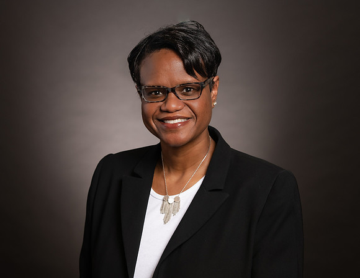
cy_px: 147
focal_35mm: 121
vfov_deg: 12.5
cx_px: 186
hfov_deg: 16.2
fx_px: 1269
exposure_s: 1/200
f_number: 5.6
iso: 320
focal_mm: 95
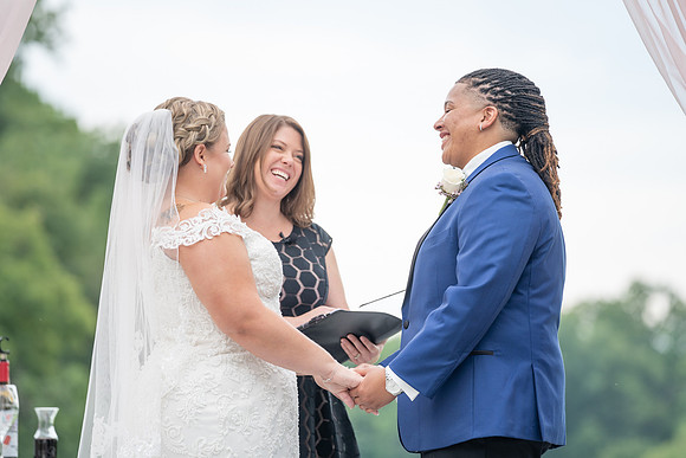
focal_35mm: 203
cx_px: 351
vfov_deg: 6.8
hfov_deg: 10.1
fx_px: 3875
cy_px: 234
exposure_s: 1/200
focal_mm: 194
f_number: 4
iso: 125
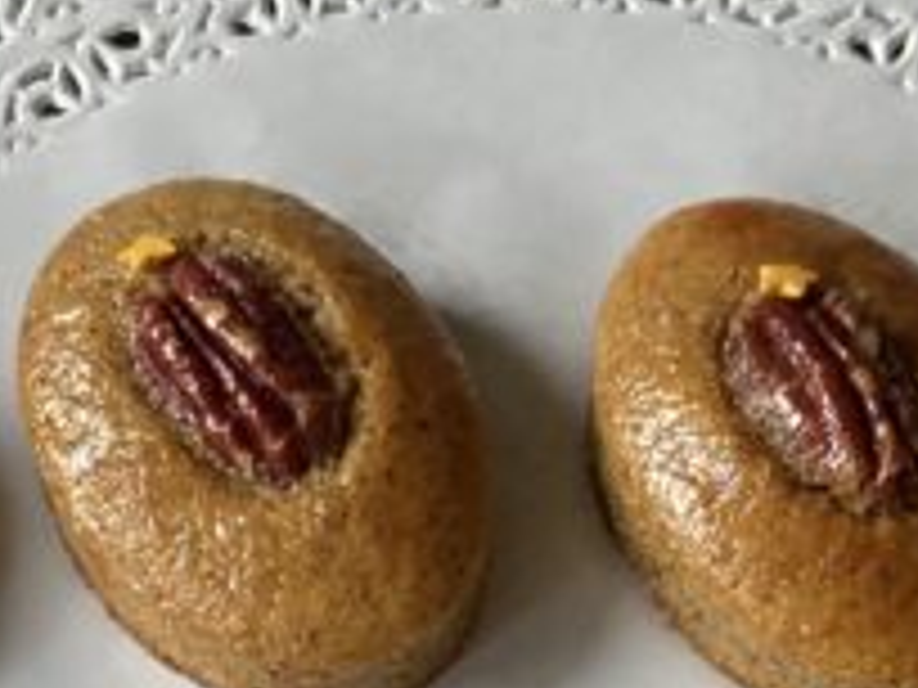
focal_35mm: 85
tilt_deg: -66.2
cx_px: 380
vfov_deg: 16.6
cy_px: 850
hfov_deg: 23.0
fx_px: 2254
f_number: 1.8
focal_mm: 4.25
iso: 500
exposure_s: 1/40
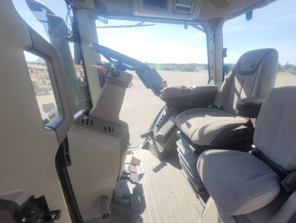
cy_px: 120
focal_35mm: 18
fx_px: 154
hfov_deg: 85.7
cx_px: 188
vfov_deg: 71.5
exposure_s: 1/648
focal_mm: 1.74
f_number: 2.2
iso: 40
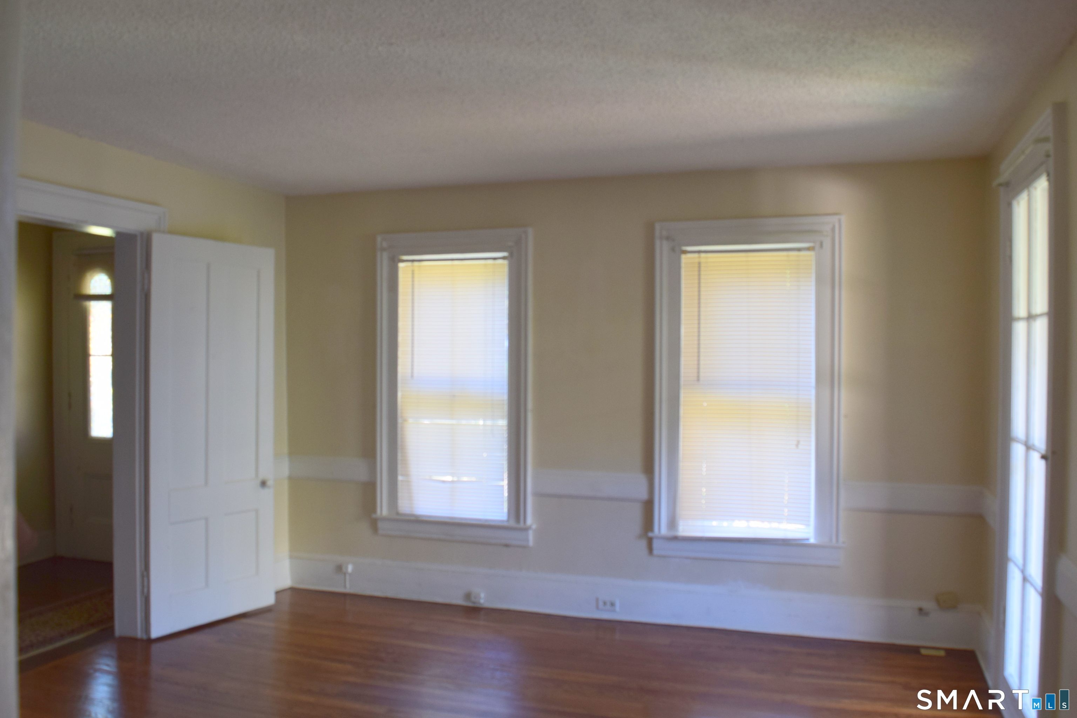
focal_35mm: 27
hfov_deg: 67.4
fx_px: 808
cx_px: 538
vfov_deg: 47.9
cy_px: 359
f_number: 6.3
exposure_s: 1/20
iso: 400
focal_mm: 18
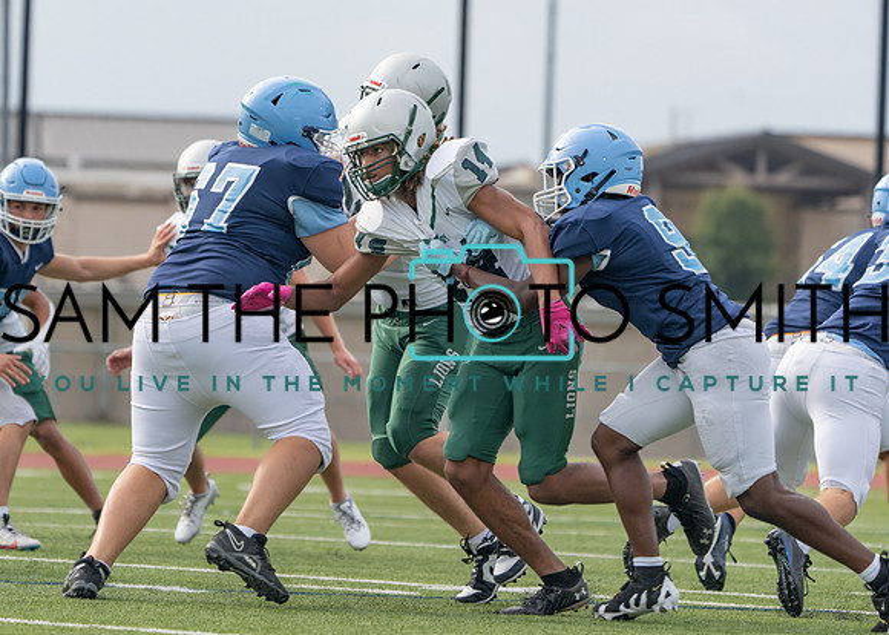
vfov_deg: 4.3
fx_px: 8443
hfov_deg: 6.0
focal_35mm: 334
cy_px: 293
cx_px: 328
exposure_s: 1/1250
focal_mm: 268
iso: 400
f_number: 5.6
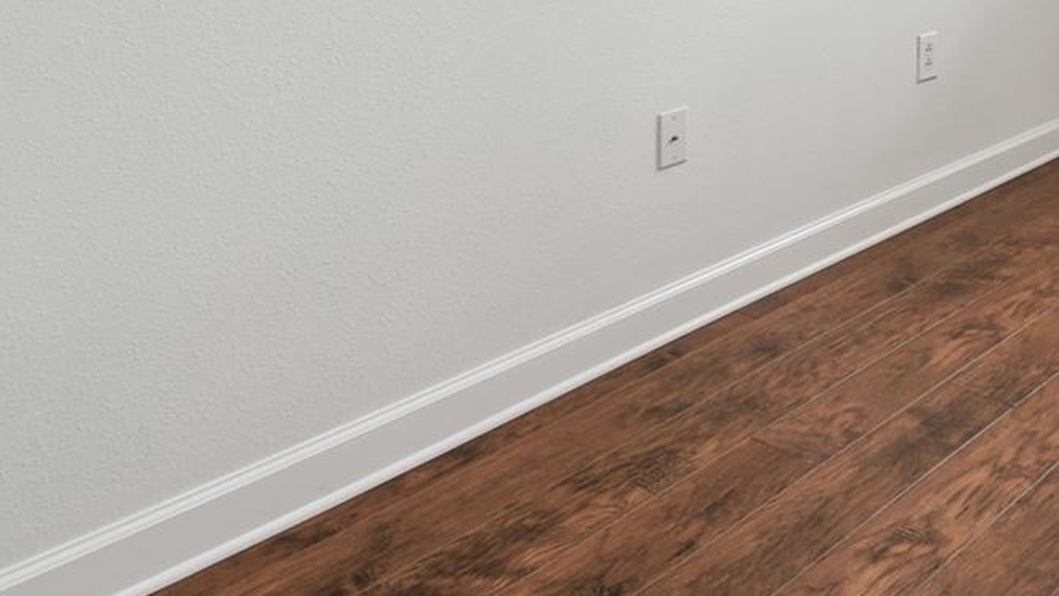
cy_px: -136
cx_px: 1061
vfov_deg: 27.2
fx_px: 1067
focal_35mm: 38
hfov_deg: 44.7
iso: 100
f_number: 7.1
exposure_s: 1/4
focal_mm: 10
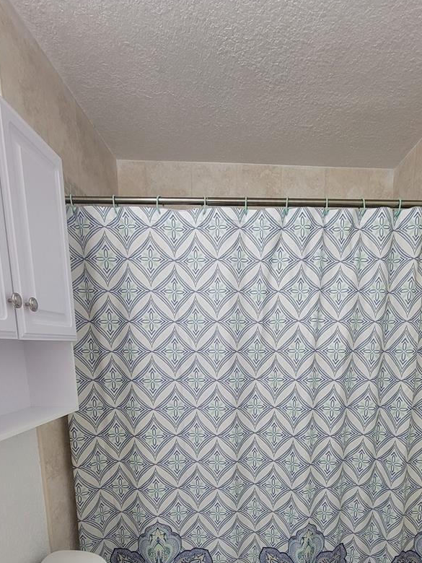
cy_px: 414
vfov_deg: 76.5
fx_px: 325
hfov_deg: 65.1
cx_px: 262
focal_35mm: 20
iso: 200
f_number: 2.2
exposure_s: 1/60
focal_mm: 2.2
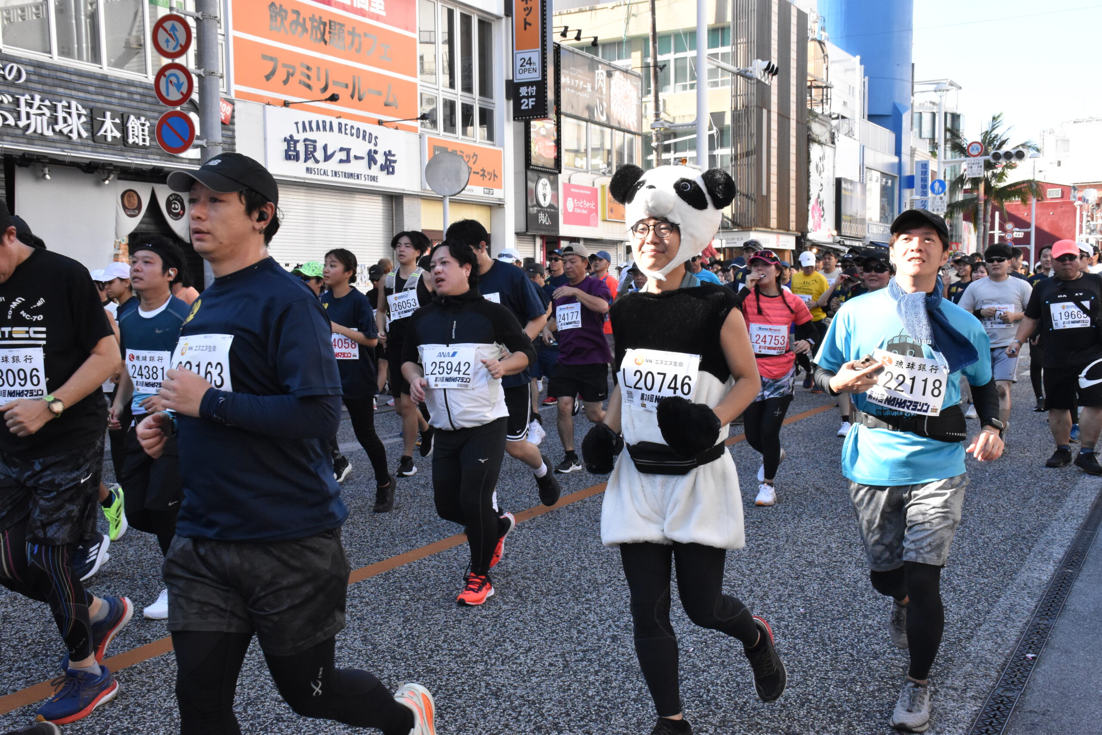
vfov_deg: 34.2
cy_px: 368
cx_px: 551
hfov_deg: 49.6
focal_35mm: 39
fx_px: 1194
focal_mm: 26
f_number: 13
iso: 2500
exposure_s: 1/640
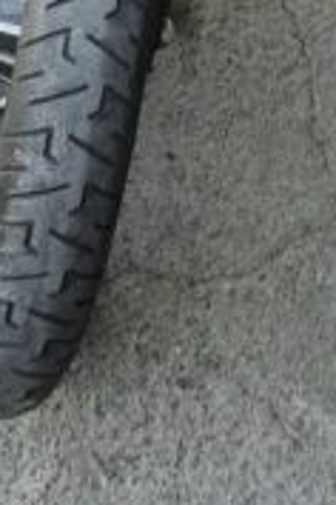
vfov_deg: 15.3
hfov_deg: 12.7
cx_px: 205
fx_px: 1512
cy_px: -505
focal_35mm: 108
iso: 80
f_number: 1.8
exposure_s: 1/180
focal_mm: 5.4
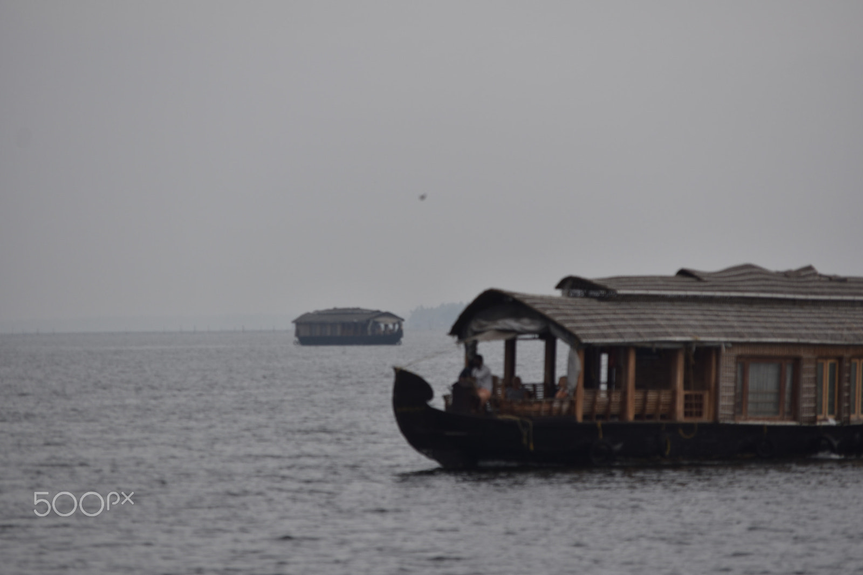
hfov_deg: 8.9
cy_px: 288
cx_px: 432
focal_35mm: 232
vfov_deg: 5.9
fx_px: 5572
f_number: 5
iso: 110
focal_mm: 155
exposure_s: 1/250
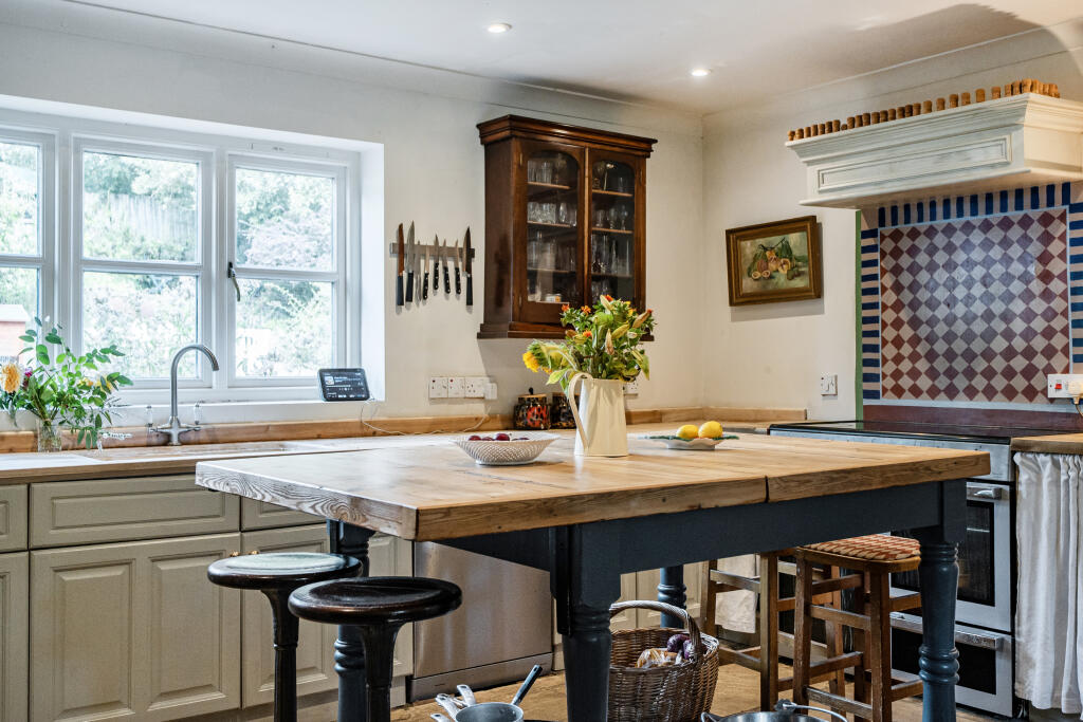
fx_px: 1083
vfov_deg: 36.9
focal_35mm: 36
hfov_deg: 53.1
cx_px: 542
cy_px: 361
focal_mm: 24
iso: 400
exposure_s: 1/100
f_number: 4
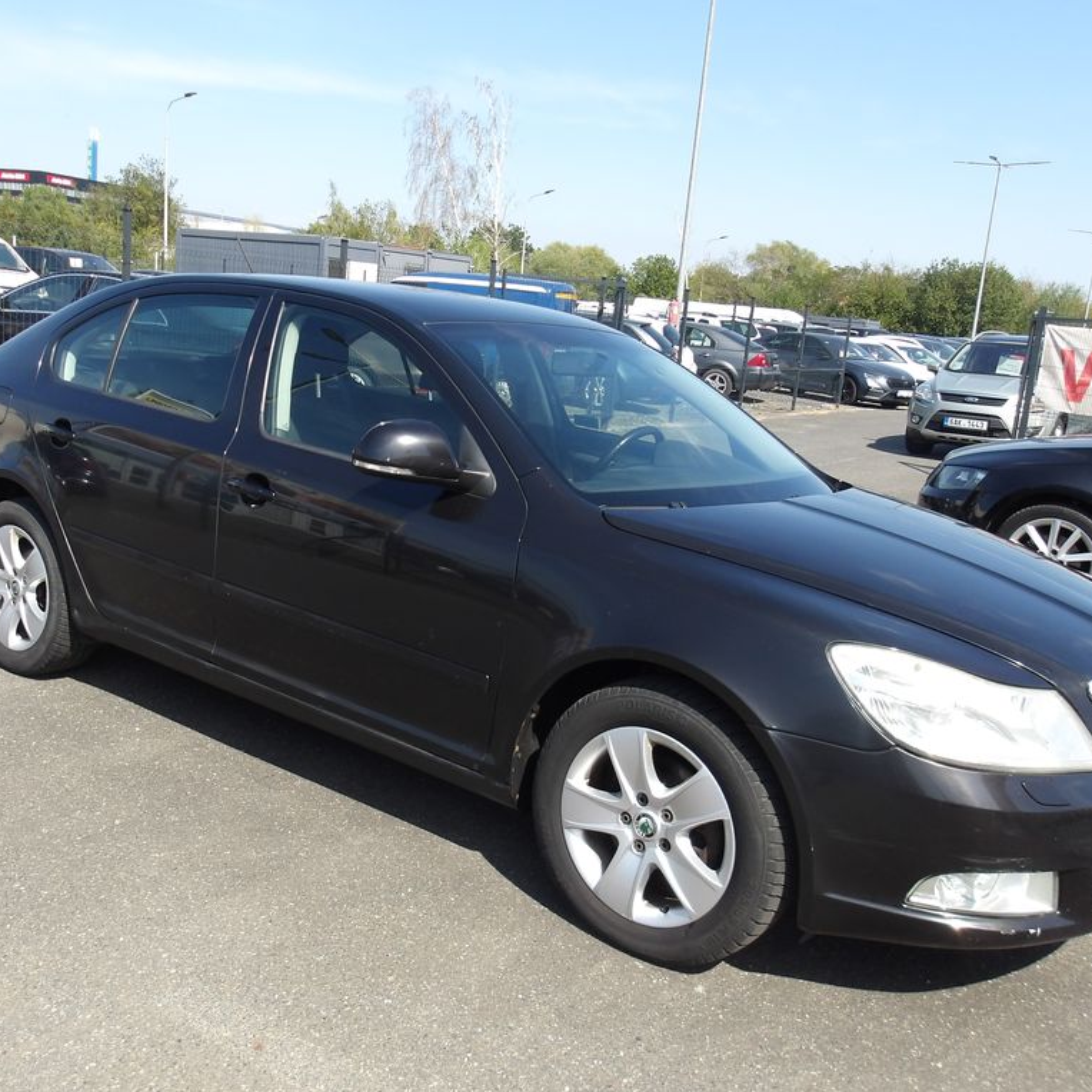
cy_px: 547
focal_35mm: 32
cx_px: 496
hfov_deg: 51.0
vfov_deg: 51.1
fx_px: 1142
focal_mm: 4.9
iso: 100
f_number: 3
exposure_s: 1/797
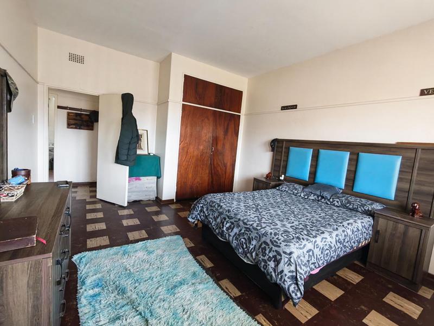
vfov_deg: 78.1
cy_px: 163
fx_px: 201
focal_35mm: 16
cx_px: 217
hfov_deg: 94.5
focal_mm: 1.96
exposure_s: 1/33
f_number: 2.2
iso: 640
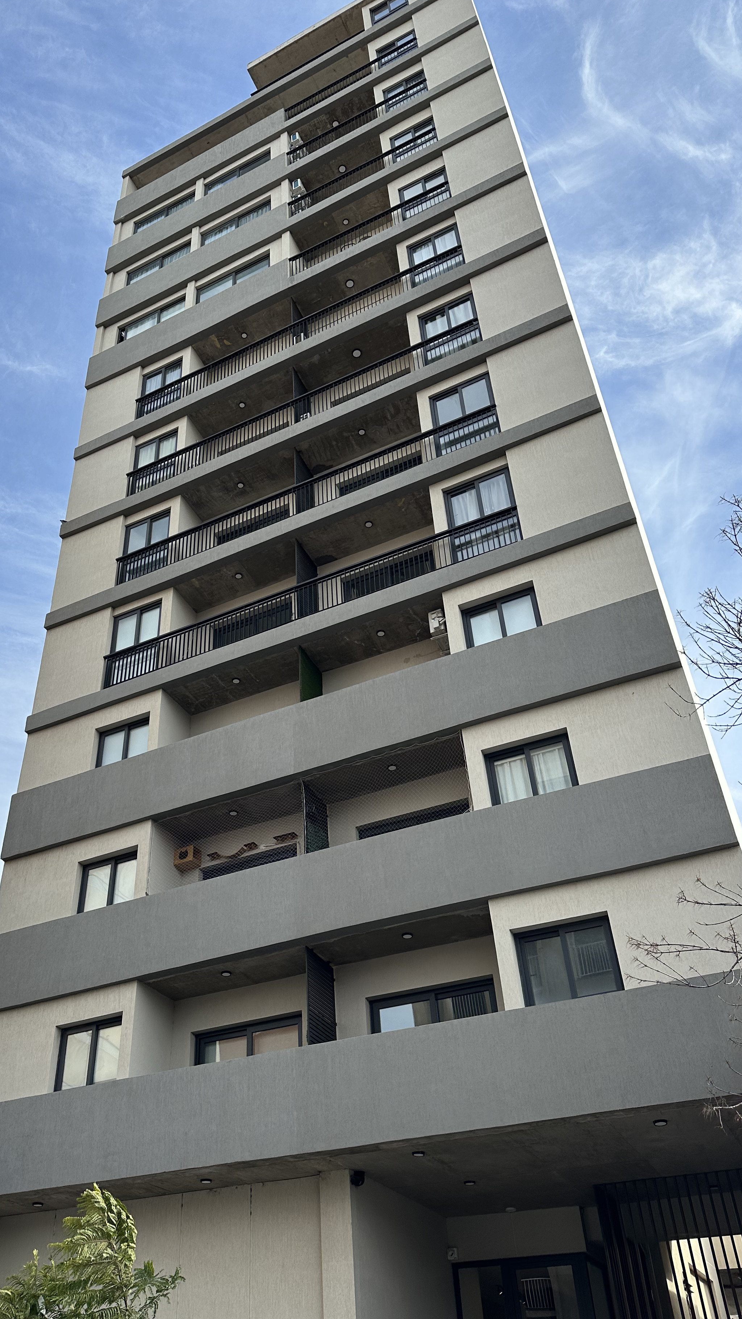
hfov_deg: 39.9
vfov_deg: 66.0
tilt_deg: +40.2
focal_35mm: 29
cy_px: 681
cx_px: 275
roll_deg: +0.4
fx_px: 1014
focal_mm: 6.86
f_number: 1.78
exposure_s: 1/2203
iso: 80
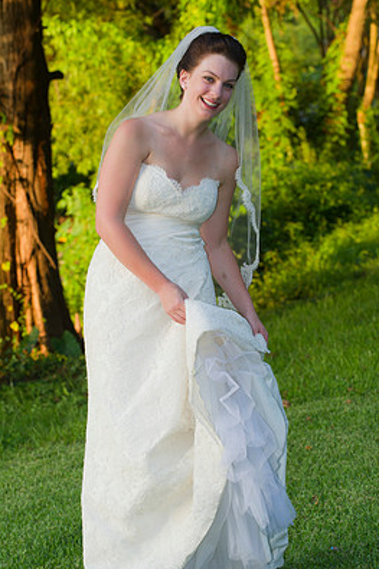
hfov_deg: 10.4
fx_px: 2086
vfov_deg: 15.5
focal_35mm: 132
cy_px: 310
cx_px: 210
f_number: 5.6
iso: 400
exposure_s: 1/125
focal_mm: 116
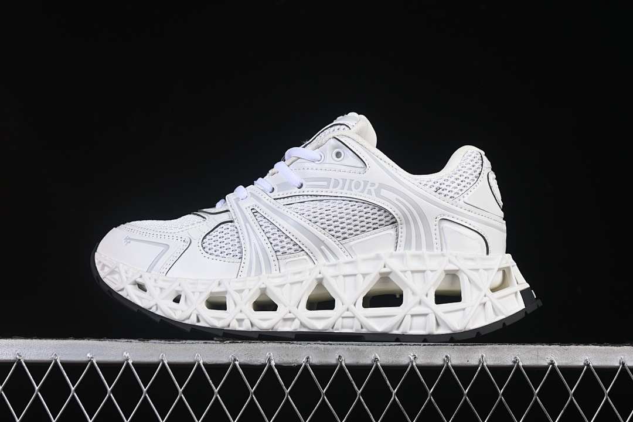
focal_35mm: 75
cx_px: 316
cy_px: 211
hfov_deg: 27.0
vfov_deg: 18.2
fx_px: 1319
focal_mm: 50
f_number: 8
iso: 160
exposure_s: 1/80
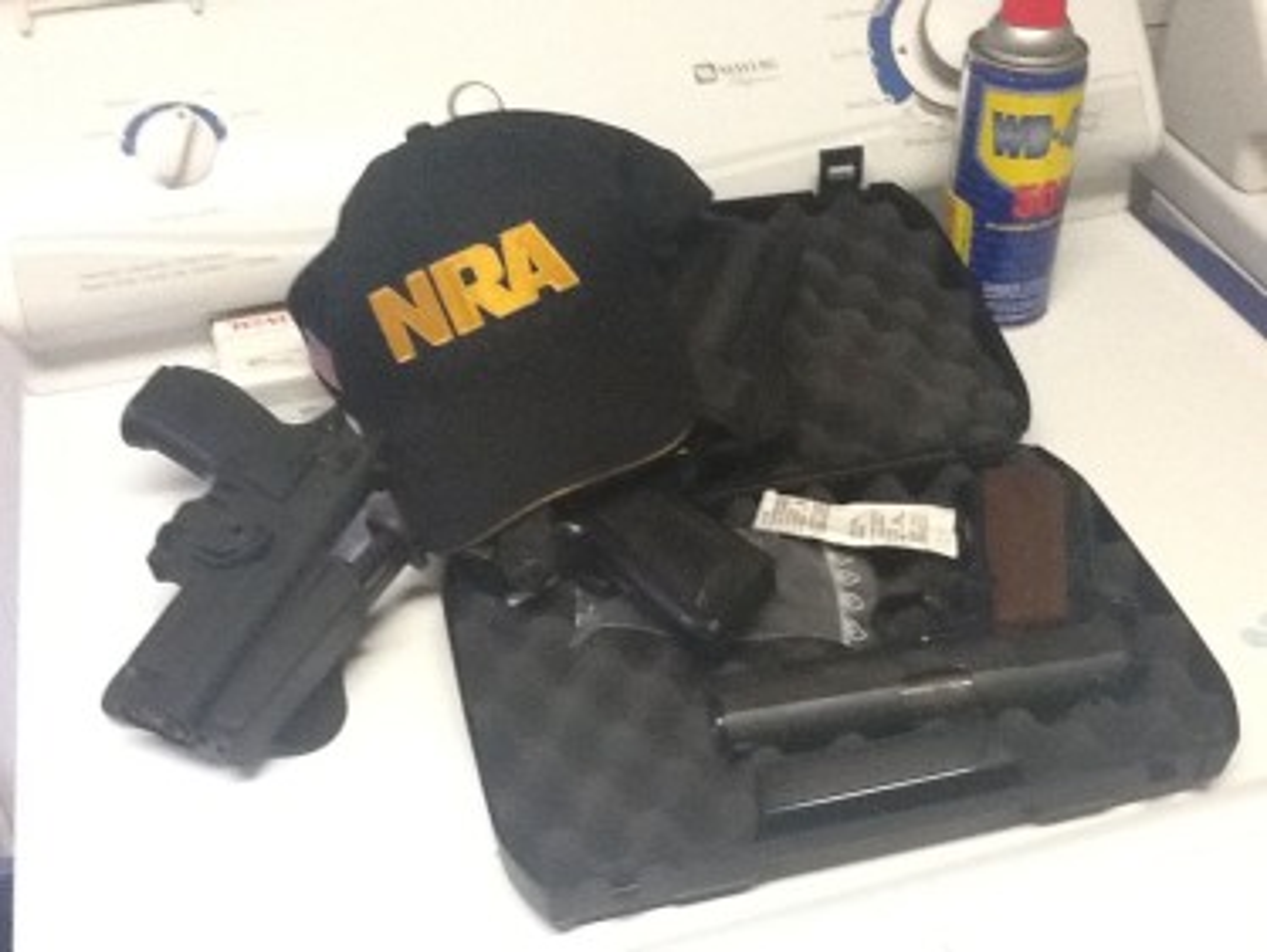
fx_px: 1612
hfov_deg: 42.9
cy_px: 476
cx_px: 634
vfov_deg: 32.9
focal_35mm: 44
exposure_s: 1/30
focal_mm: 2.03
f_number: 2.4
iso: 200
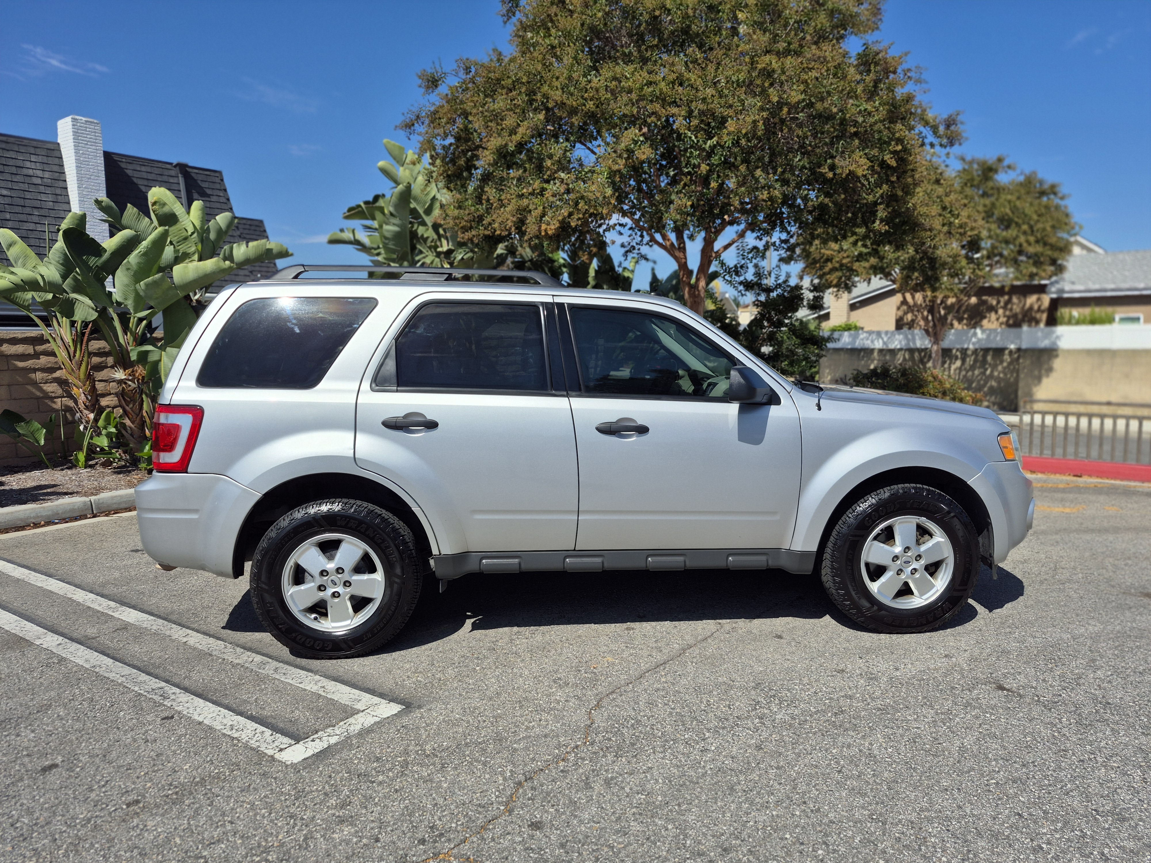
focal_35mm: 23
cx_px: 576
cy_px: 432
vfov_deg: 58.9
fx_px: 765
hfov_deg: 73.9
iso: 25
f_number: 1.8
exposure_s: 1/4016
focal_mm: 5.4
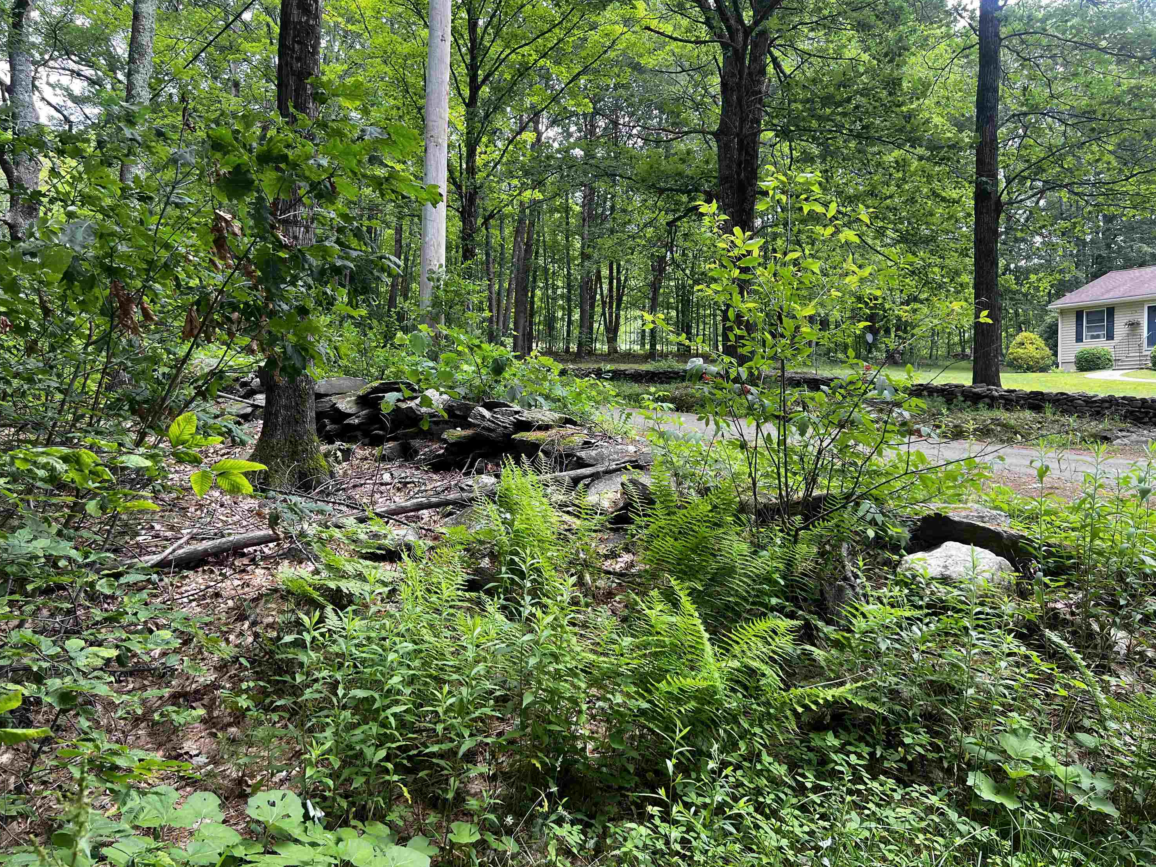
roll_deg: +0.0
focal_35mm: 27
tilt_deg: -0.6
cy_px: 427
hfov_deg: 65.3
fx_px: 902
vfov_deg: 51.4
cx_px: 589
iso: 64
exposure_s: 1/121
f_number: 1.5
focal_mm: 5.7
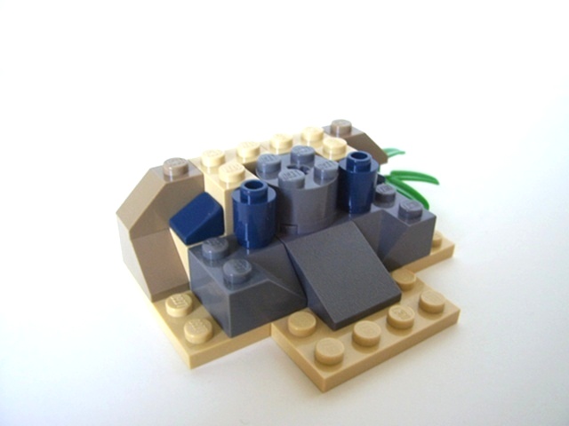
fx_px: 559
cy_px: 213
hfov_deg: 54.0
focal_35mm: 34
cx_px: 284
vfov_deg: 41.8
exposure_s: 1/8
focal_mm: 5.6
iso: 160
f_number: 2.7
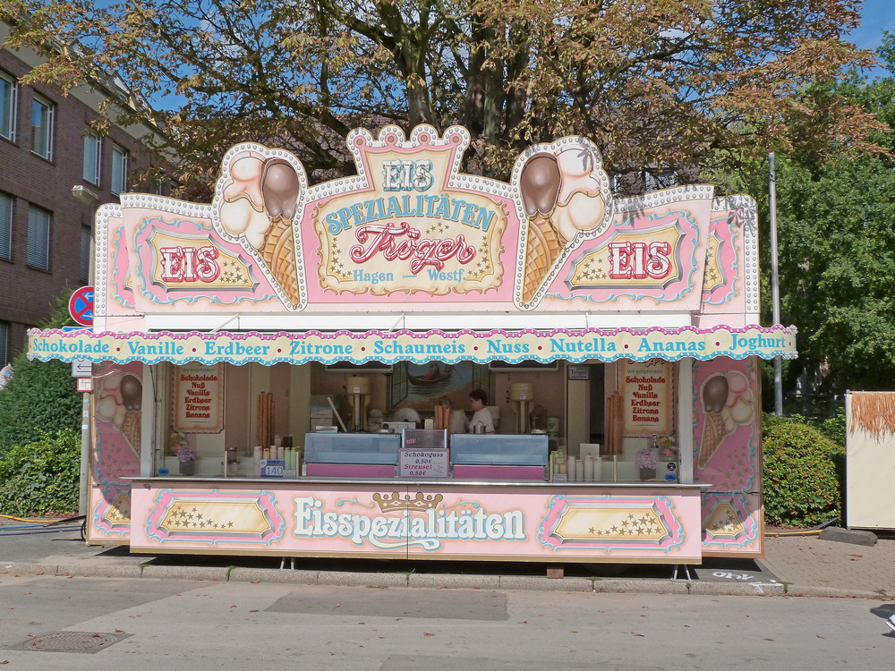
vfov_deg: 40.7
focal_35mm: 35
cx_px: 448
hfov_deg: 52.6
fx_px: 905
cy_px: 336
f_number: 5.6
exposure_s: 1/1000
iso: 160
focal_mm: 6.2
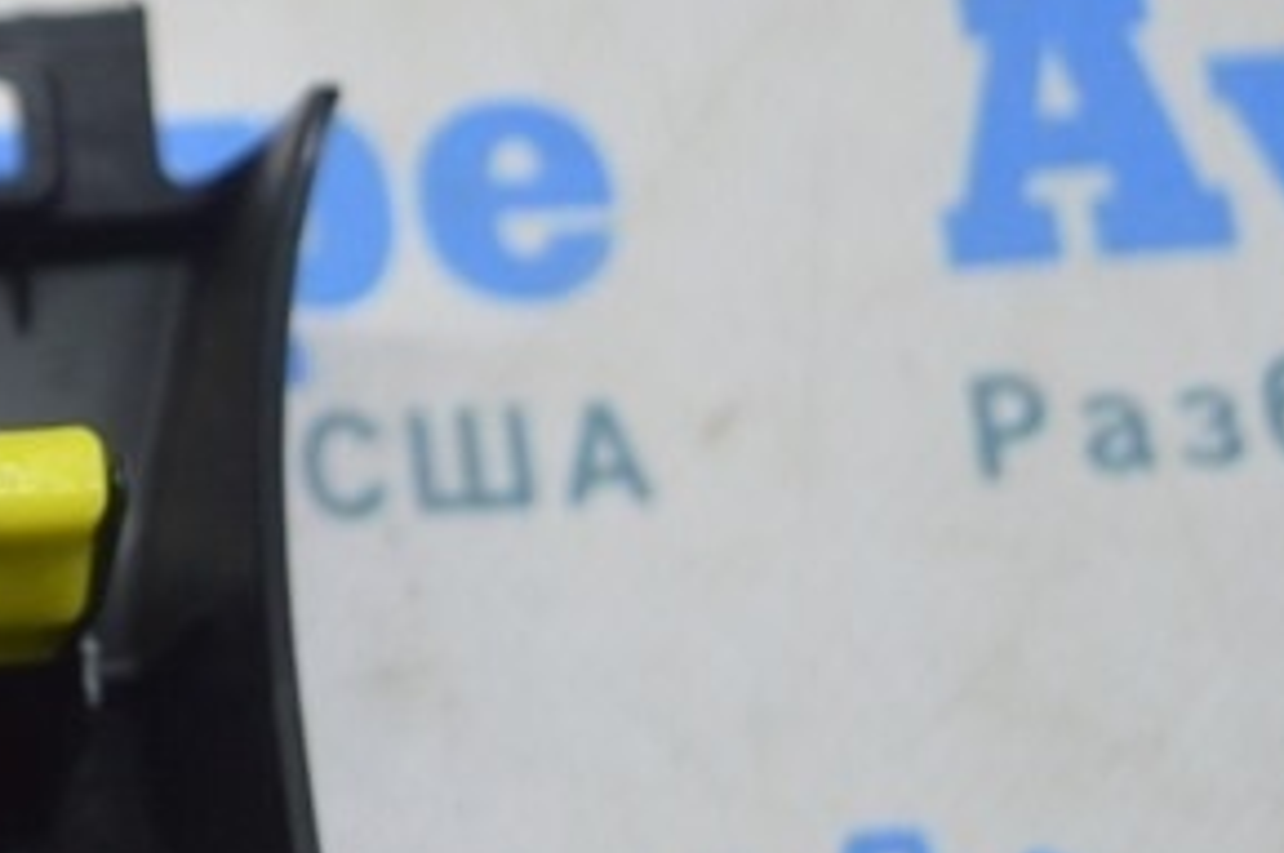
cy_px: 11
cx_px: -782
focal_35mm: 138
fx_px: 4916
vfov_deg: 9.8
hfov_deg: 13.8
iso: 400
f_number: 4
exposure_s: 1/50
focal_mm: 26
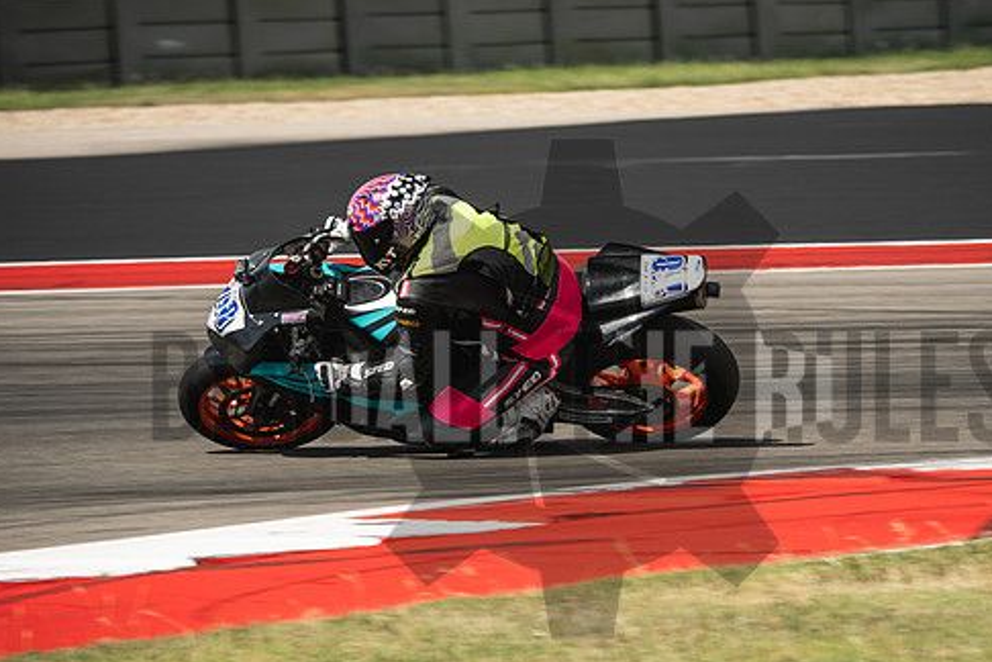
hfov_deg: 5.8
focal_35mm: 358
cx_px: 582
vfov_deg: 3.8
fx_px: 9864
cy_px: 389
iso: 160
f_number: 5.6
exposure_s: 1/400
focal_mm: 200
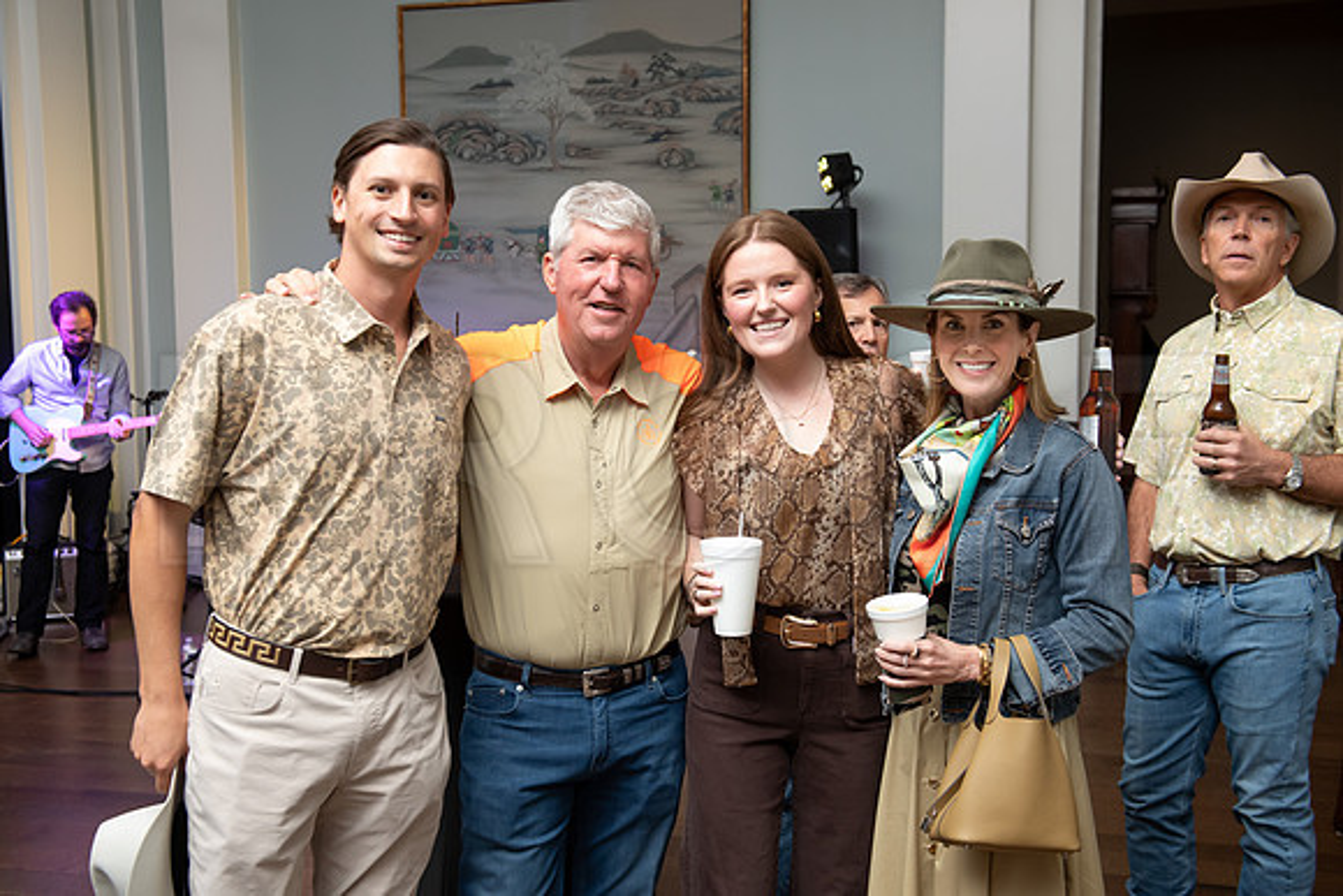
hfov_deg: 45.9
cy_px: 448
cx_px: 672
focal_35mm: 42
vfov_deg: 31.6
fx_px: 1585
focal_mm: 42
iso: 3200
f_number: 5.6
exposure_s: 1/200
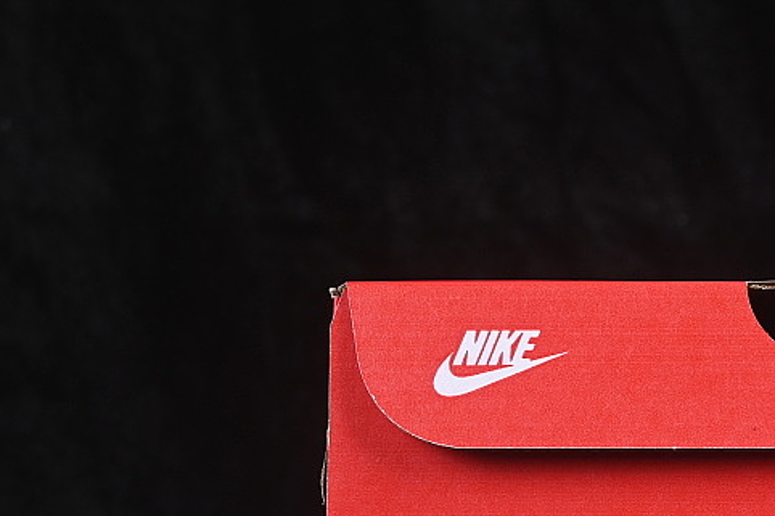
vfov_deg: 8.1
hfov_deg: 12.0
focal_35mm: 168
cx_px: 846
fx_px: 3615
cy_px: 450
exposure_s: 1/80
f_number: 8
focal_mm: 50
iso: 160
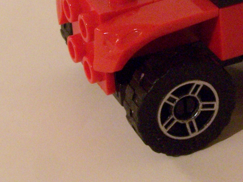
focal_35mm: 161
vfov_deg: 9.1
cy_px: -8
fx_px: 1130
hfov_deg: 12.1
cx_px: 262
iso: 400
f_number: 8
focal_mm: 10.7
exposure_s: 1/2
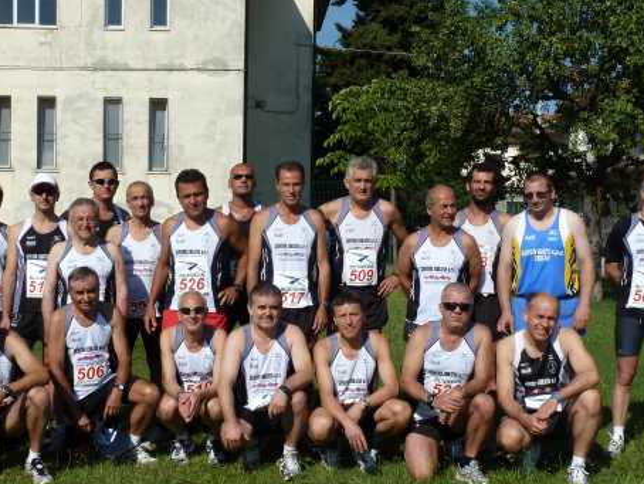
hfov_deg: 33.7
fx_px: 1061
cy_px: 302
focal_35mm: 57
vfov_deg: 25.6
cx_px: 267
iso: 80
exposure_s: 1/500
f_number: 5.6
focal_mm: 6.1
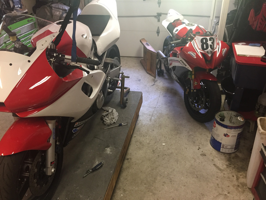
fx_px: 223
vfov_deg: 48.2
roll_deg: -0.7
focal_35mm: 29
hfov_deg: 61.7
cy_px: 100
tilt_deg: -31.1
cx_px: 133
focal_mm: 4.15
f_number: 2.2
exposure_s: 1/30
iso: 125
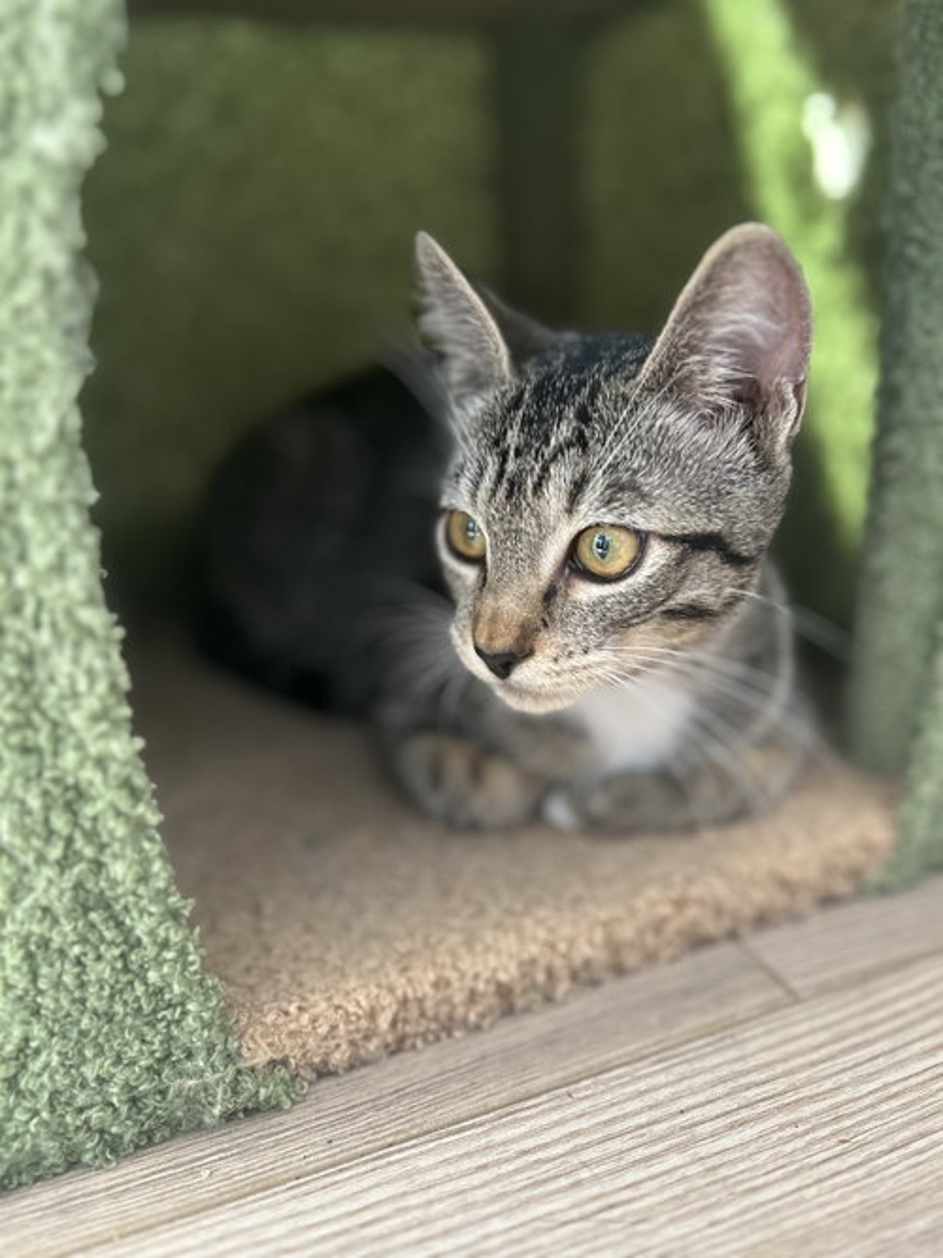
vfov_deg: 67.3
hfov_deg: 53.0
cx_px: 472
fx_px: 945
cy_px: 629
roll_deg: +1.9
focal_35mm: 26
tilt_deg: -19.0
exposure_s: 1/75
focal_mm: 5.7
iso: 125
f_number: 1.5
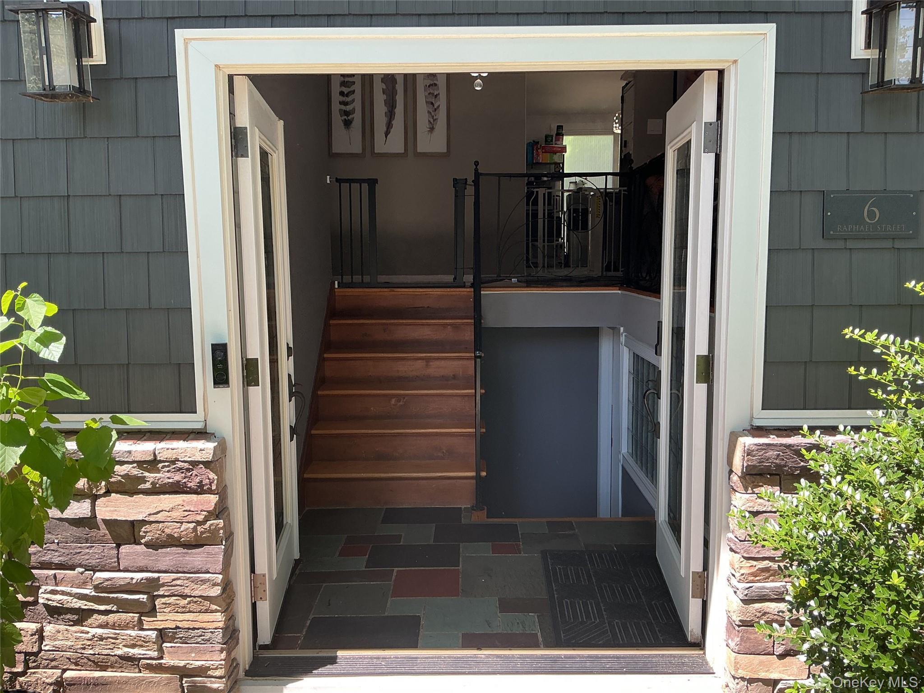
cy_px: 346
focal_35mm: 29
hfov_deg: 61.7
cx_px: 462
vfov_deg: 48.2
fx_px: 774
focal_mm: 3
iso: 16
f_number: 1.8
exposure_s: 1/136
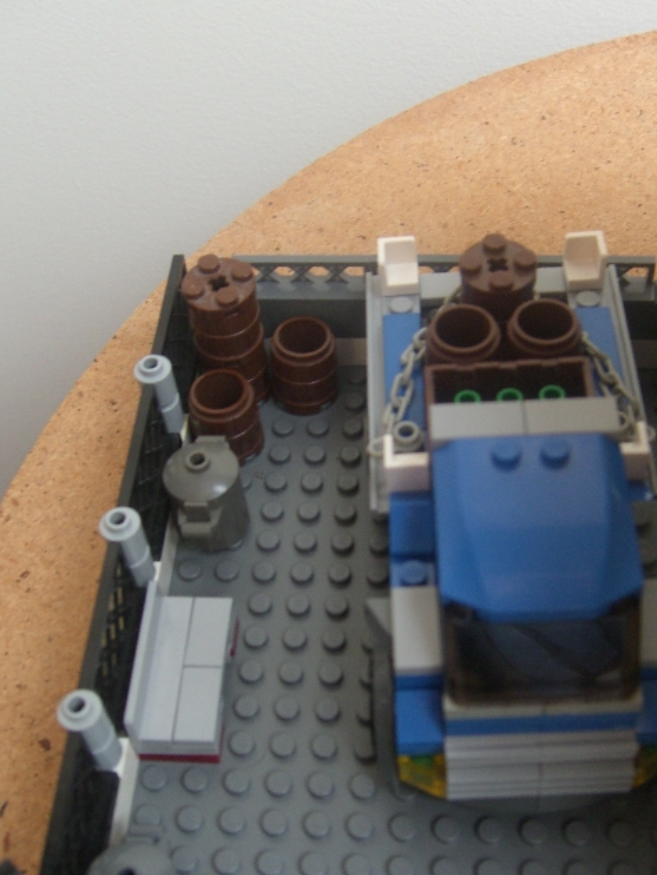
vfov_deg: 39.5
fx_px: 1214
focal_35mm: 48
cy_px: 507
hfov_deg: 30.2
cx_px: 383
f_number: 2.8
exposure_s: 1/100
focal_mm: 7.9
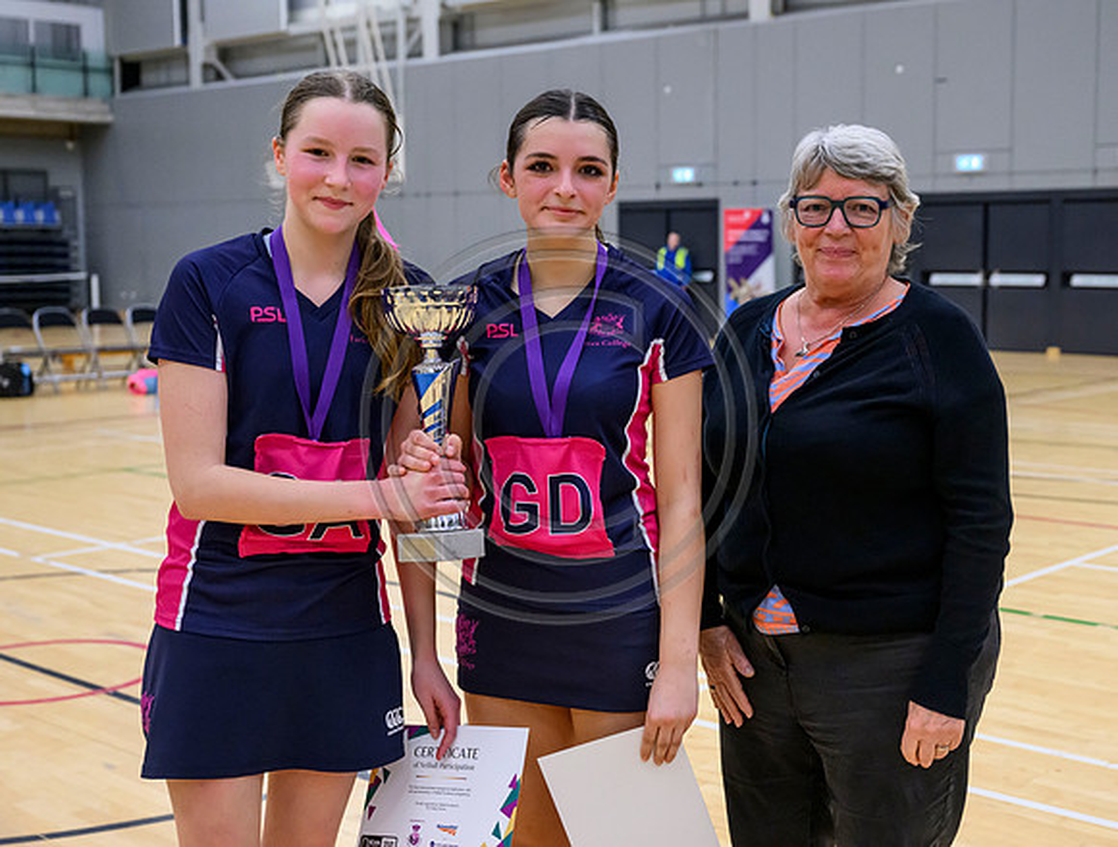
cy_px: 404
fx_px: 1550
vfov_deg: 30.5
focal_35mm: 48
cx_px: 664
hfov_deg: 39.5
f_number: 4
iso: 6400
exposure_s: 1/500
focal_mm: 42
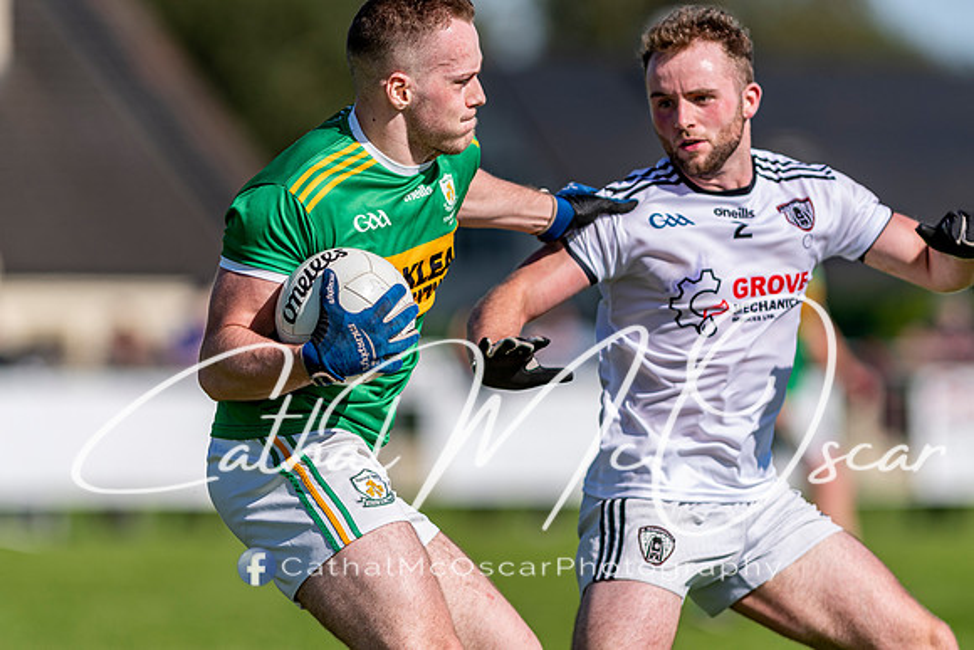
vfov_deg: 3.0
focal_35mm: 465
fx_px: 12577
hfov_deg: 4.4
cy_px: 325
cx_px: 487
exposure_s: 1/2500
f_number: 2.8
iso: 100
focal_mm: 300
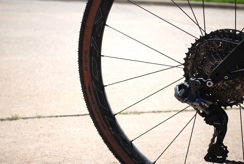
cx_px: 122
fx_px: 407
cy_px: 82
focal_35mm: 60
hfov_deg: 33.3
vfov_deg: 22.7
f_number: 5.3
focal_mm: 40
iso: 100
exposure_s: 1/800
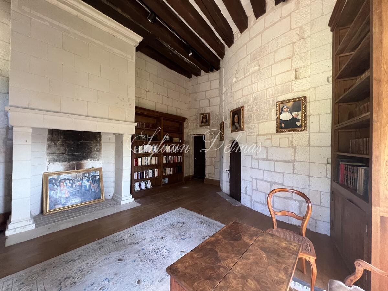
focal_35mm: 13
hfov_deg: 106.2
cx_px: 194
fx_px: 146
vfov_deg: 89.9
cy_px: 146
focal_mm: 1.57
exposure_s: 1/60
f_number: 1.8
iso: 400
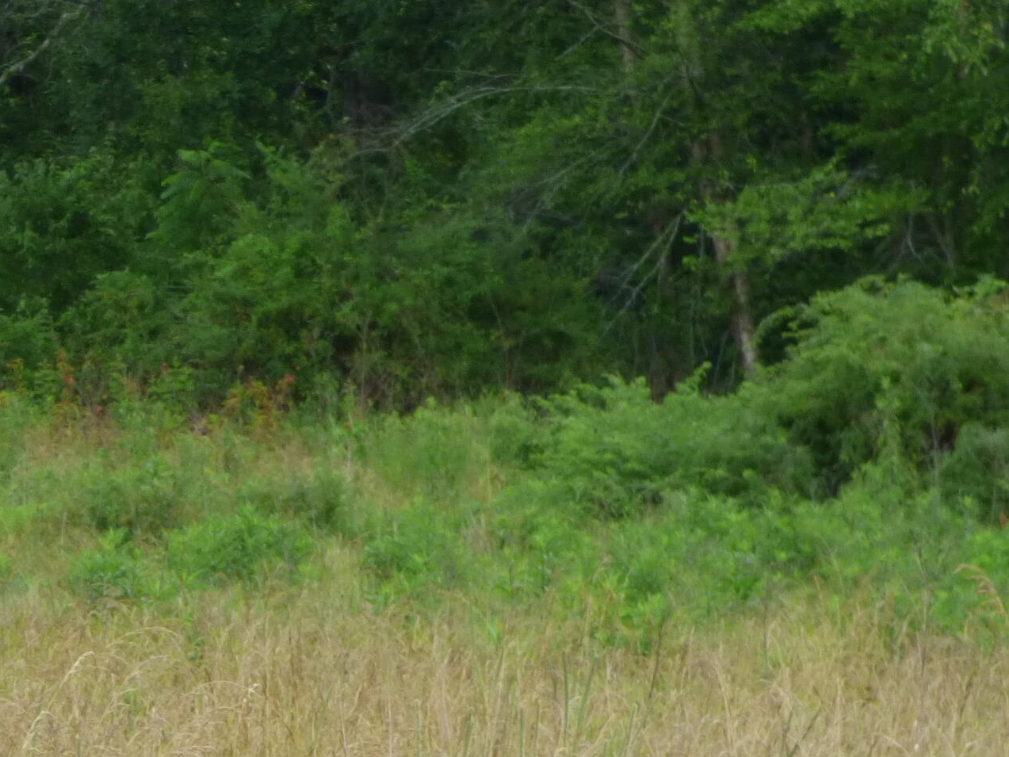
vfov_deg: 3.6
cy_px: 862
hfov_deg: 4.7
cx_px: 81
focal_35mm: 417
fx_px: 12156
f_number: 5.4
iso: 200
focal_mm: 28.9
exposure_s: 1/250
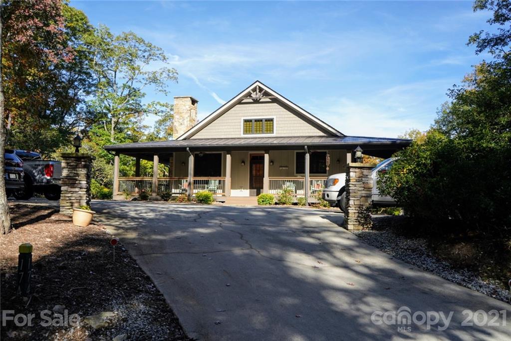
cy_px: 170
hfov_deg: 61.9
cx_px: 256
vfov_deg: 43.6
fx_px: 426
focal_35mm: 30
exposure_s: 1/400
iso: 100
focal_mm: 30
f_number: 4.5
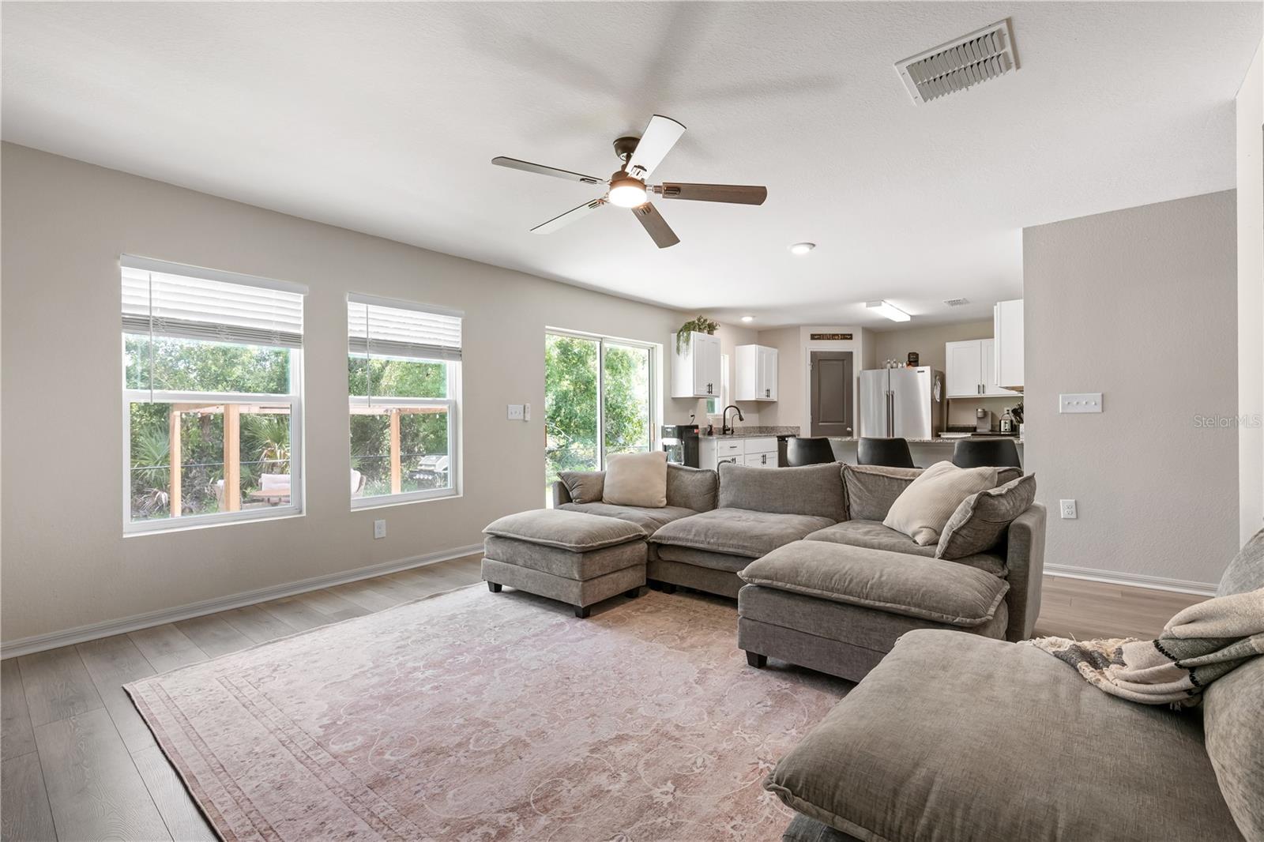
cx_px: 632
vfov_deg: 73.7
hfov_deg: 96.7
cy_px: 421
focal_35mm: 16
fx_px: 562
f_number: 8
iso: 500
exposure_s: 1/15
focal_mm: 16
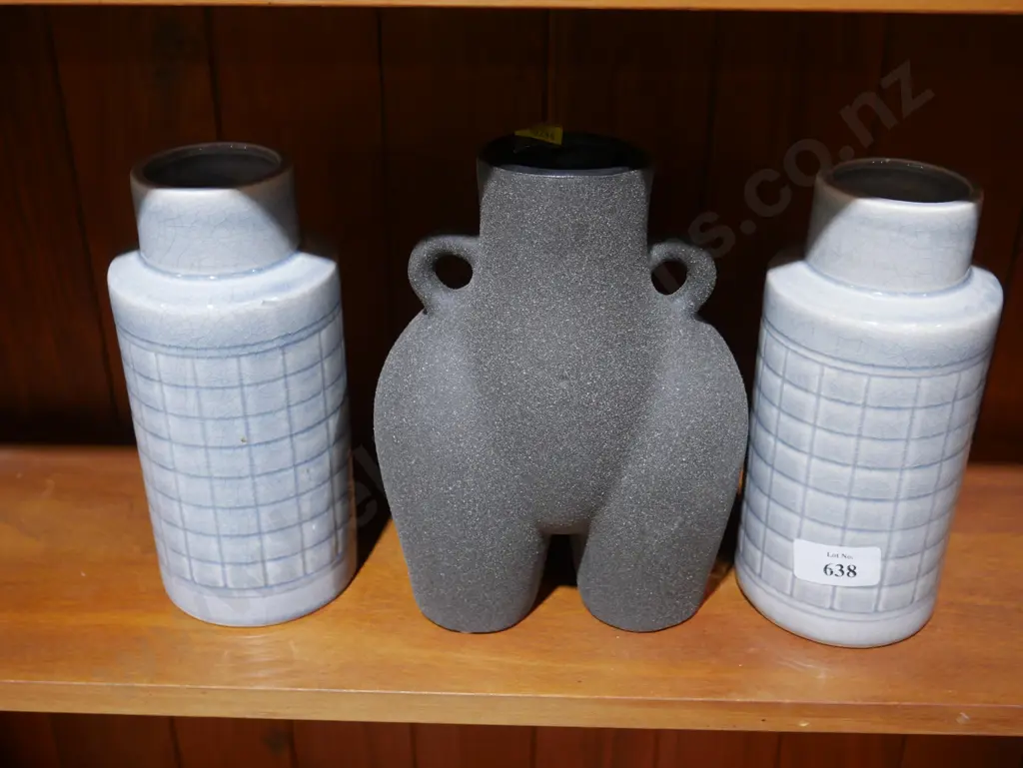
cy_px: 384
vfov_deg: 36.0
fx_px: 1183
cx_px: 512
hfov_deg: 46.8
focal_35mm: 40
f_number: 4.5
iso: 1000
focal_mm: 20
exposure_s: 1/60
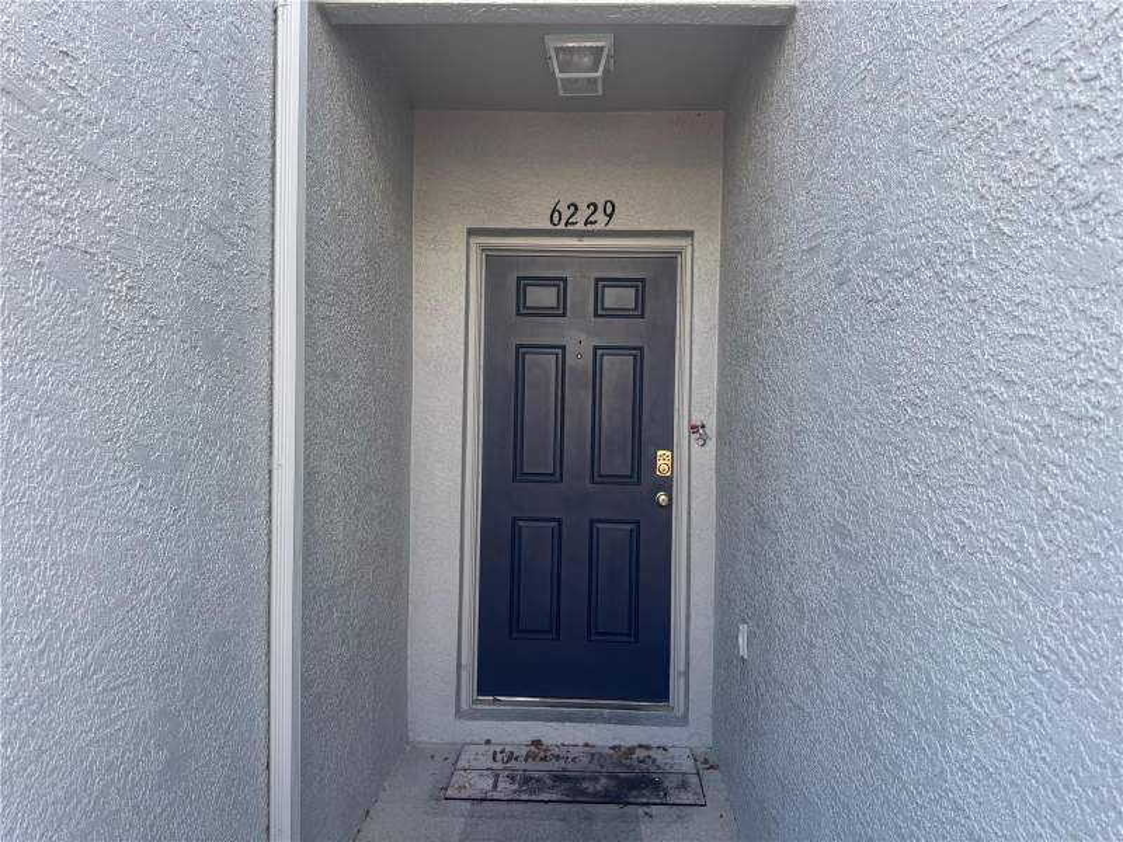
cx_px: 562
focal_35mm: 24
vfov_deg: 56.8
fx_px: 779
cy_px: 421
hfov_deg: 71.6
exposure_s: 1/383
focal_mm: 6.76
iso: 80
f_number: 1.78
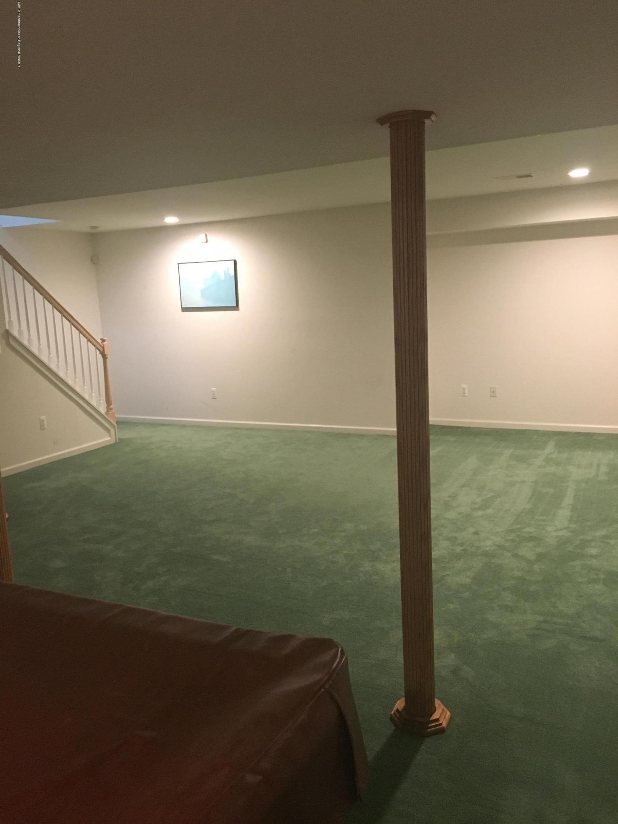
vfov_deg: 61.7
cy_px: 412
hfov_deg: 48.2
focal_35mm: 29
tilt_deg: -9.5
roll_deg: +2.6
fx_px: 690
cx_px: 309
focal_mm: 4.15
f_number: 2.2
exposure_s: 1/30
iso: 160
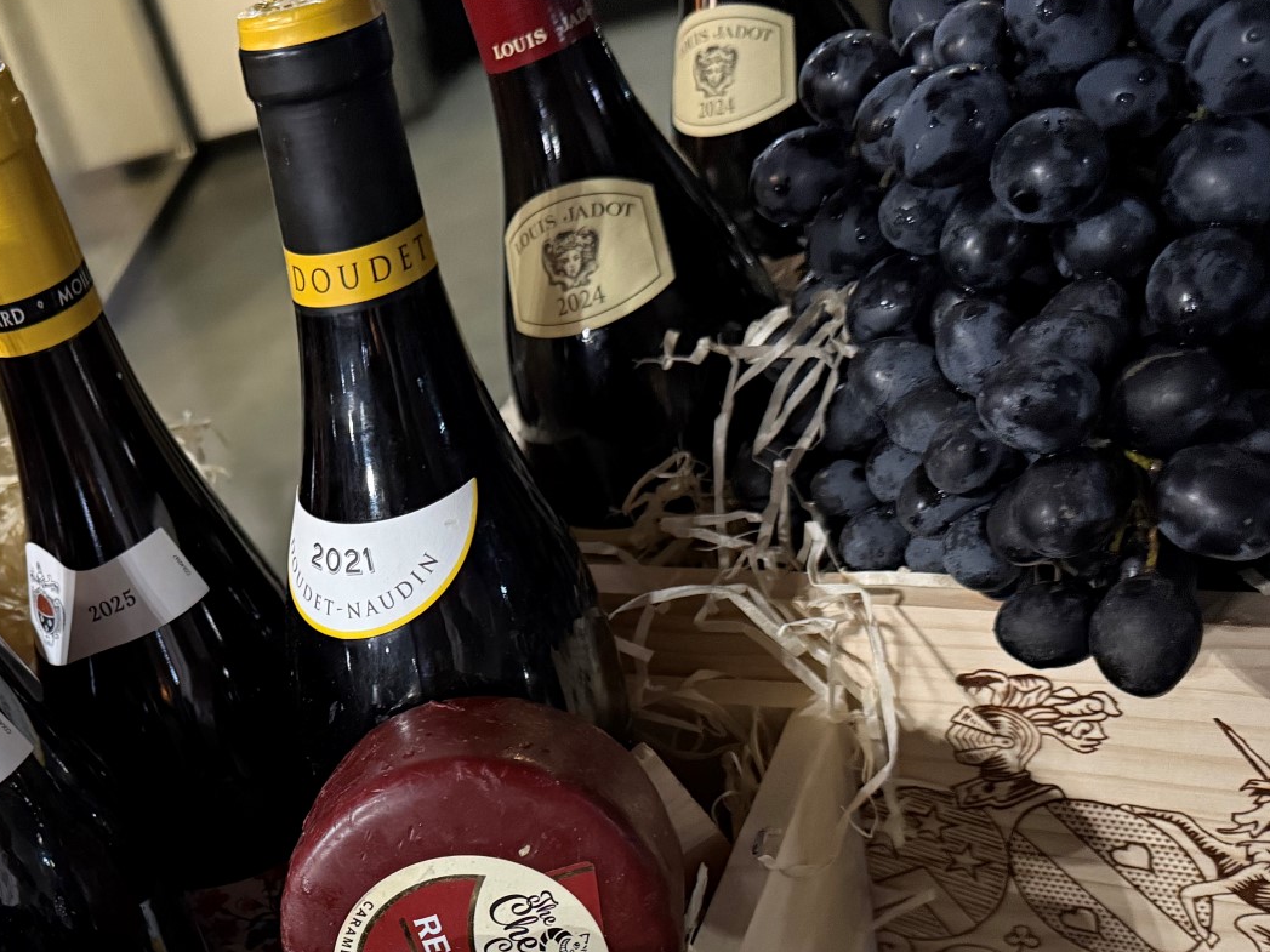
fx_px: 1614
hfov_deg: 41.2
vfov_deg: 31.8
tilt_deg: -36.6
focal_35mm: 44
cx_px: 263
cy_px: 798
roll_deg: +21.3
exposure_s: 1/25
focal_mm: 6.76
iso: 1250
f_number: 1.78
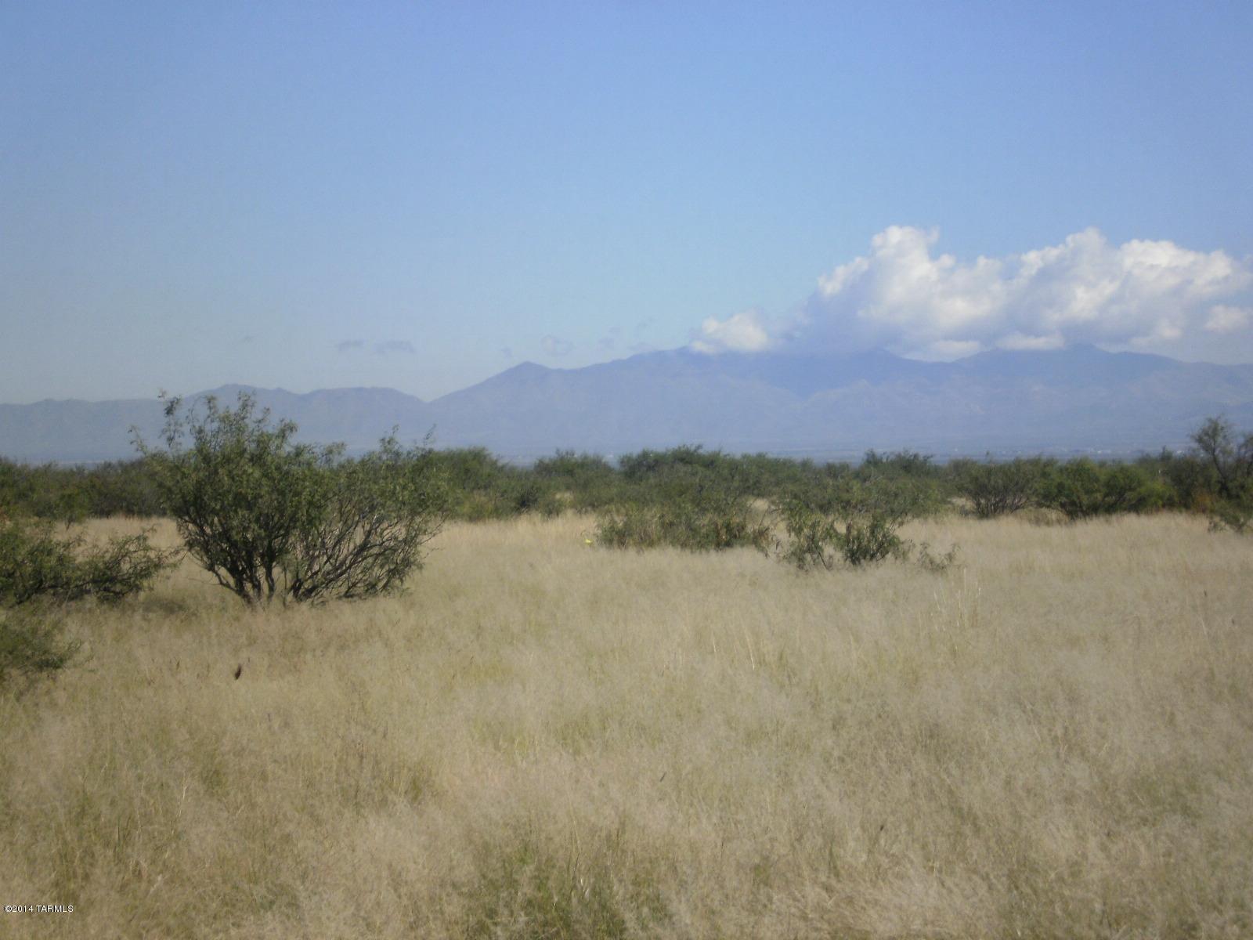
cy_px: 470
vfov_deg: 14.1
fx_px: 3801
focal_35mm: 105
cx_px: 626
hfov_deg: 18.7
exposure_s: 1/80
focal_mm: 18.6
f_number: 17.7
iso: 100
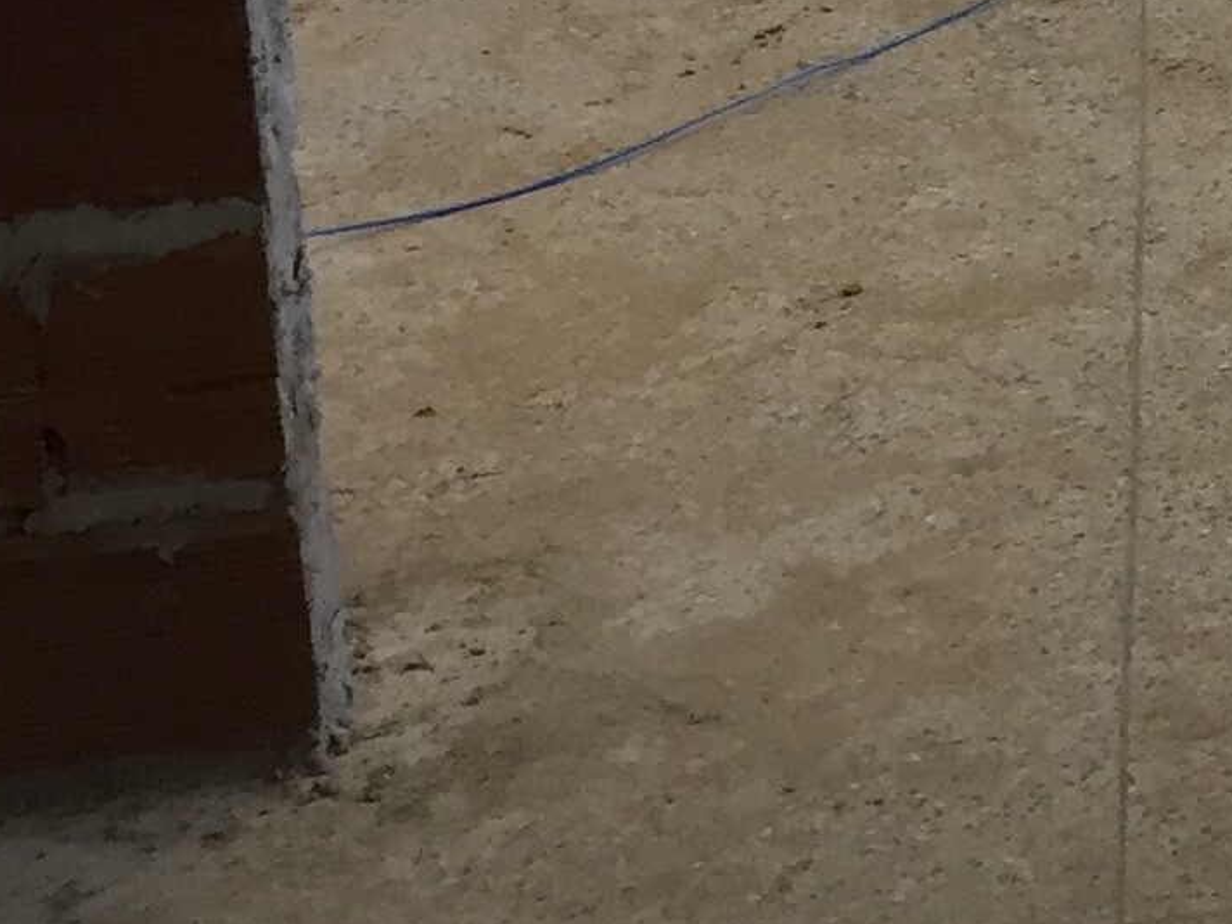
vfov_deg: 10.5
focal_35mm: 133
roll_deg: +1.8
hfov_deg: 13.4
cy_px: -689
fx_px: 4734
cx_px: 2194
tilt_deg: -14.0
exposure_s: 1/40
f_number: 2.2
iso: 32
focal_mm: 4.15
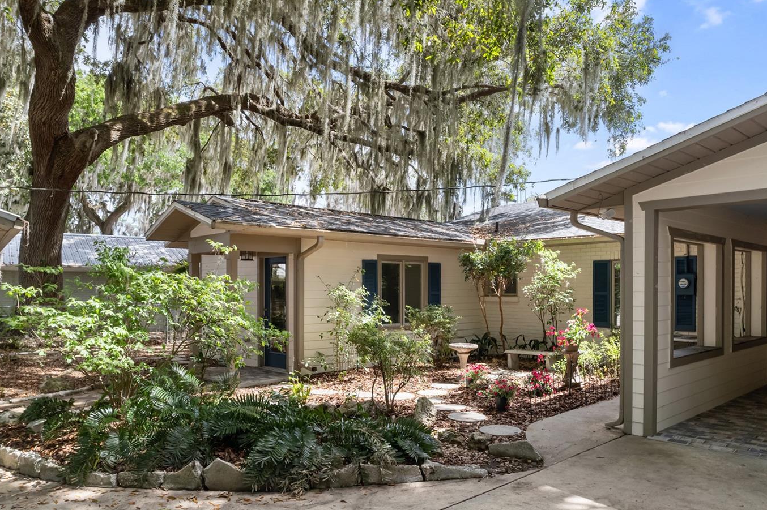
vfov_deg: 49.4
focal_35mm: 26
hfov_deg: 69.3
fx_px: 554
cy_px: 290
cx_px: 410
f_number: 2.8
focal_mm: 8.38
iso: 120
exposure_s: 1/500
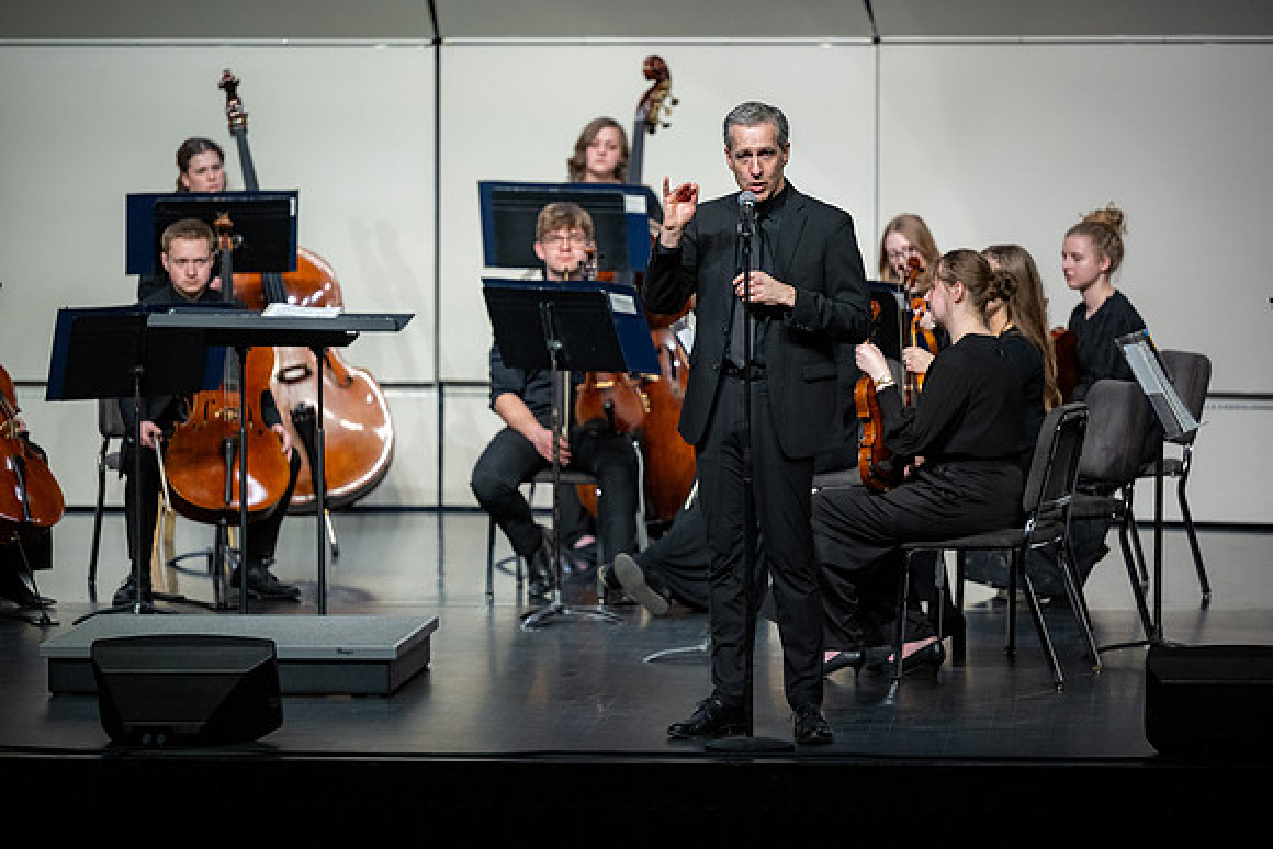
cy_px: 424
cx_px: 636
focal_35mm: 170
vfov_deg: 8.1
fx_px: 6013
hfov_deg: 12.1
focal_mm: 170
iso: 1600
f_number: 2.8
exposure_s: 1/500
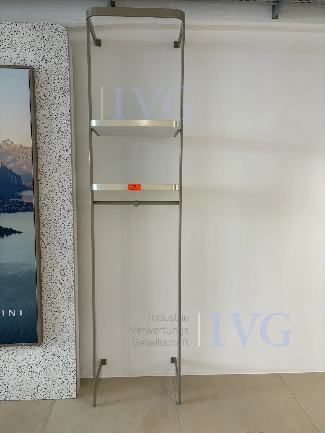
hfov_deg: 53.1
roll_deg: +0.1
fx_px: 325
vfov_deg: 67.3
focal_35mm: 26
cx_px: 162
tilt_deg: -4.7
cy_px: 216
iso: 80
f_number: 1.6
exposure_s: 1/100
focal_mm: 5.96
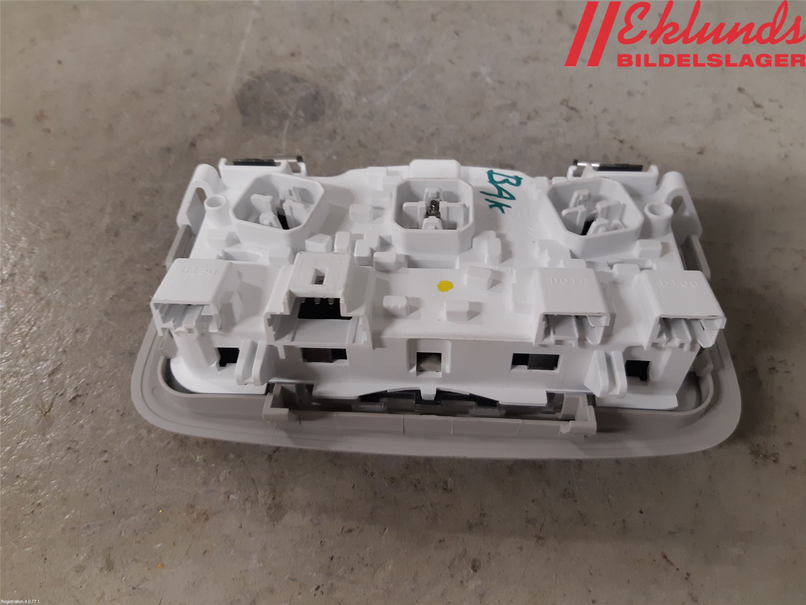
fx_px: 605
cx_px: 403
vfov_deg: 53.1
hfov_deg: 67.3
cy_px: 302
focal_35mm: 26
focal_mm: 3.93
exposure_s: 1/50
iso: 125
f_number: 1.7
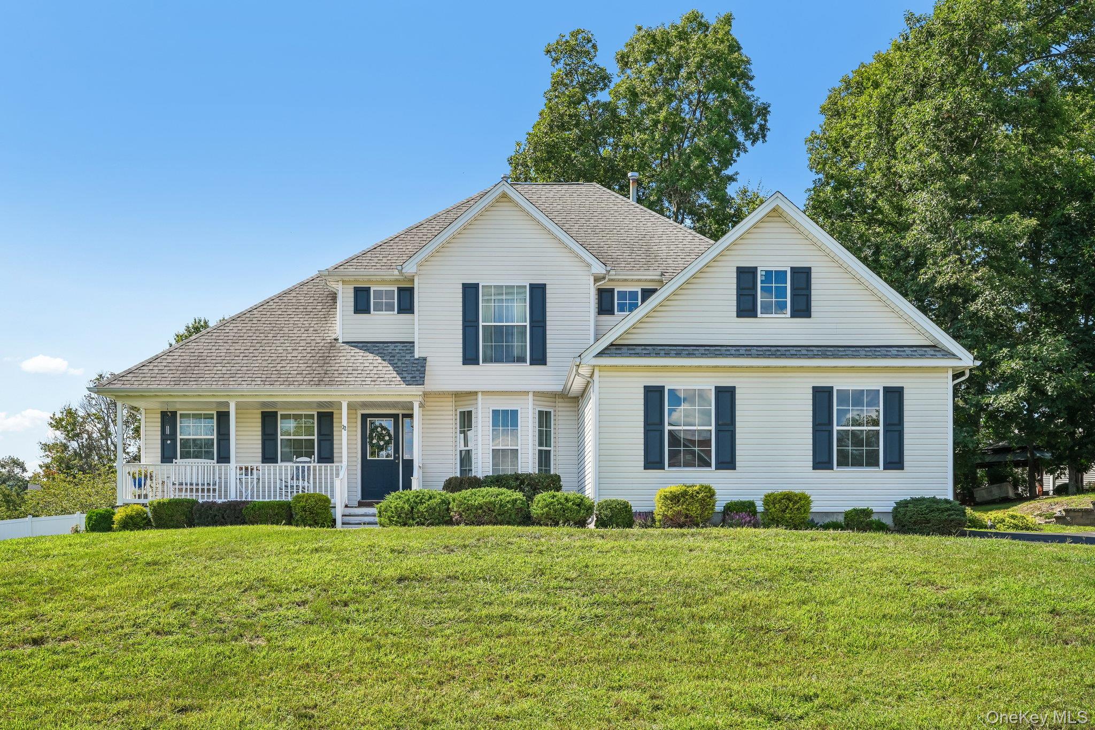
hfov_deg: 54.4
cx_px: 548
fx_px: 1064
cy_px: 365
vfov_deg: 37.8
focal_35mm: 35
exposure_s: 1/250
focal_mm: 35
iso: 100
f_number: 8
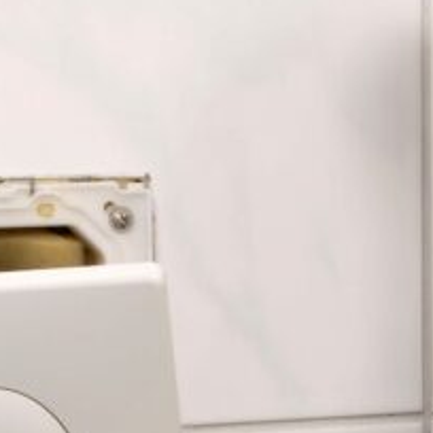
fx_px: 2986
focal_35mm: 211
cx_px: 397
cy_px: 378
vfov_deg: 8.3
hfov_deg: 8.3
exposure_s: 1/60
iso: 200
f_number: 14
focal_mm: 44
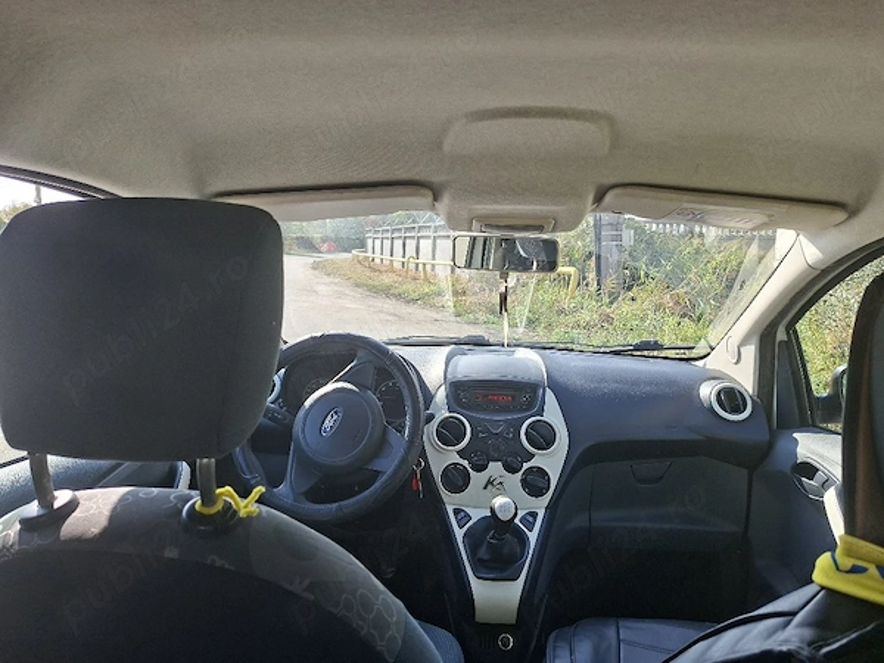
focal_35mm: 23
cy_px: 332
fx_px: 587
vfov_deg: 58.9
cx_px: 442
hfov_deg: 73.9
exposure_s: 1/556
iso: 50
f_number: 1.8
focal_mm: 5.54
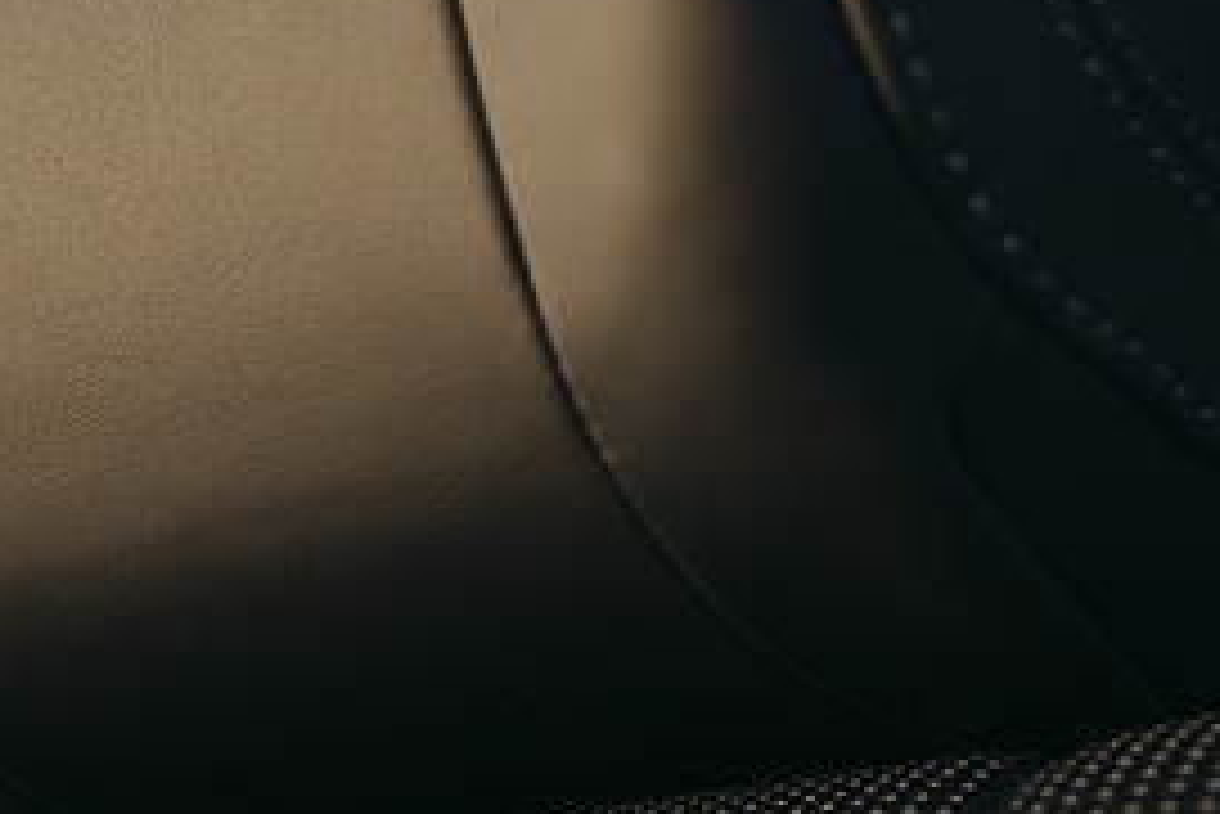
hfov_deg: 21.5
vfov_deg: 14.5
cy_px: -121
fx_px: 3119
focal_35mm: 92
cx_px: 59
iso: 100
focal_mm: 32
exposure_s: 1/125
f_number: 2.8
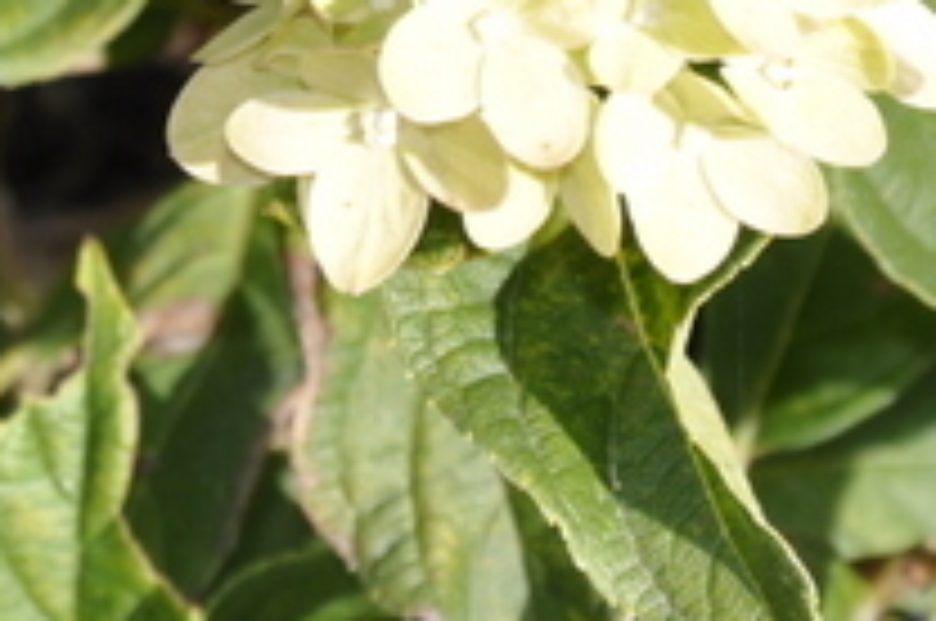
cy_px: -513
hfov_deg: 3.6
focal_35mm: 566
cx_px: 40
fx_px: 14693
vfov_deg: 2.4
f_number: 10
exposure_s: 1/200
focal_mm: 98
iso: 200
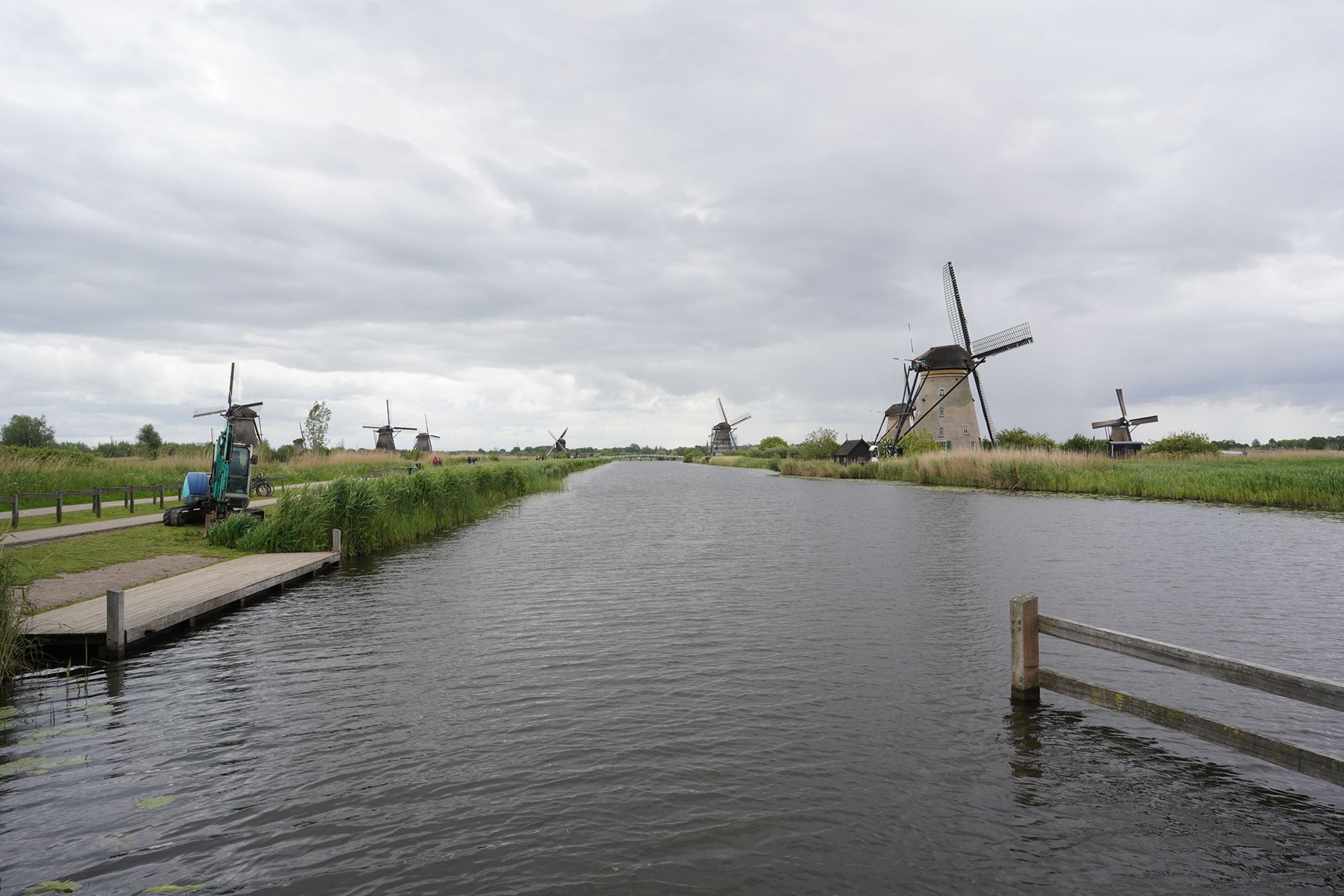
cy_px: 448
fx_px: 896
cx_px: 672
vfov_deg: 53.1
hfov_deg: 73.7
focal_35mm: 24
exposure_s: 1/100
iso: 100
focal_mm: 24
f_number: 9
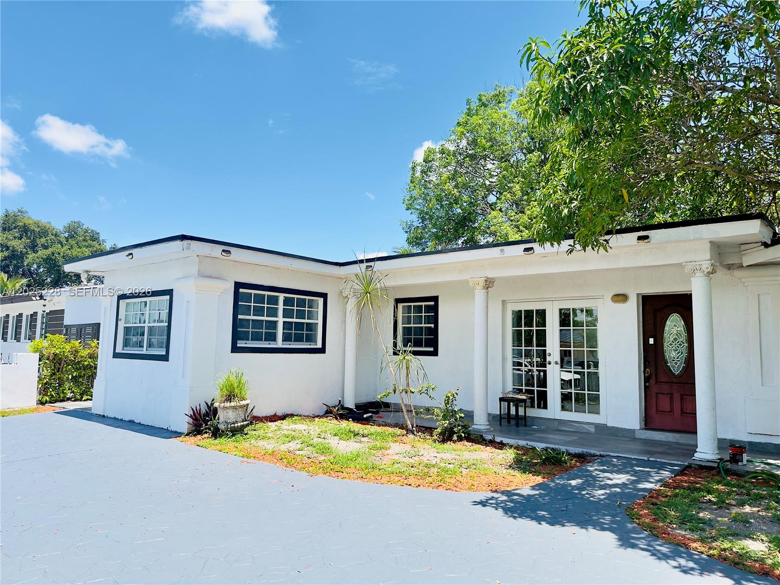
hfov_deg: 71.6
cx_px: 390
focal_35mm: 24
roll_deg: -1.1
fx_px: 541
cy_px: 292
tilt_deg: +5.8
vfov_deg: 56.8
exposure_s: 1/2801
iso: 80
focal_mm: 6.76
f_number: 1.78
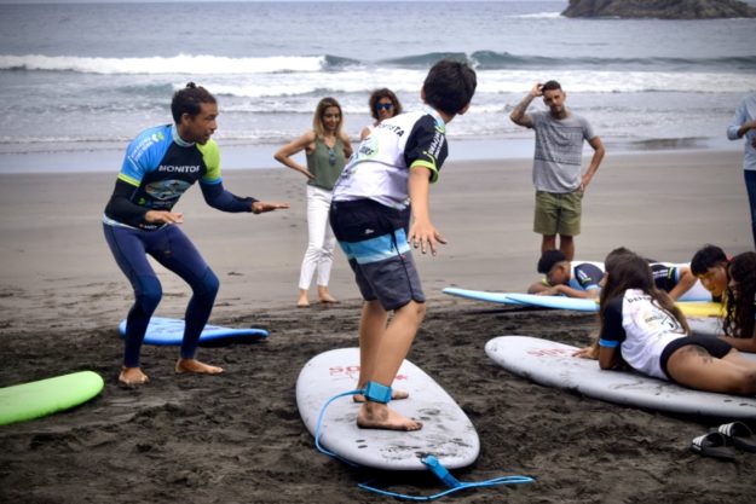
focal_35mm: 82
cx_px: 378
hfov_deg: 24.6
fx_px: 1733
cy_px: 252
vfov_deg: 16.6
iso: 200
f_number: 9
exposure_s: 1/320
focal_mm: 55
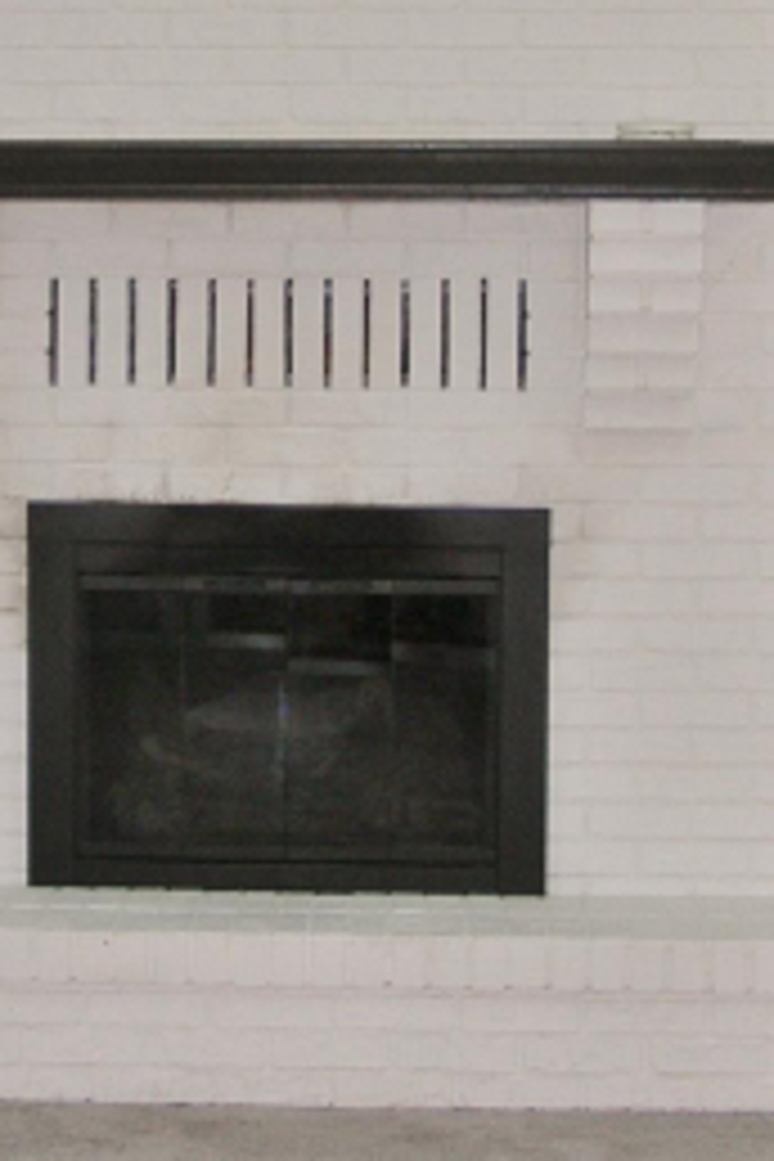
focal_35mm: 113
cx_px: 328
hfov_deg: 12.1
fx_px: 3644
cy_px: 342
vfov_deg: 18.0
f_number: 2.8
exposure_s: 1/60.1
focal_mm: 6.9
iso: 52
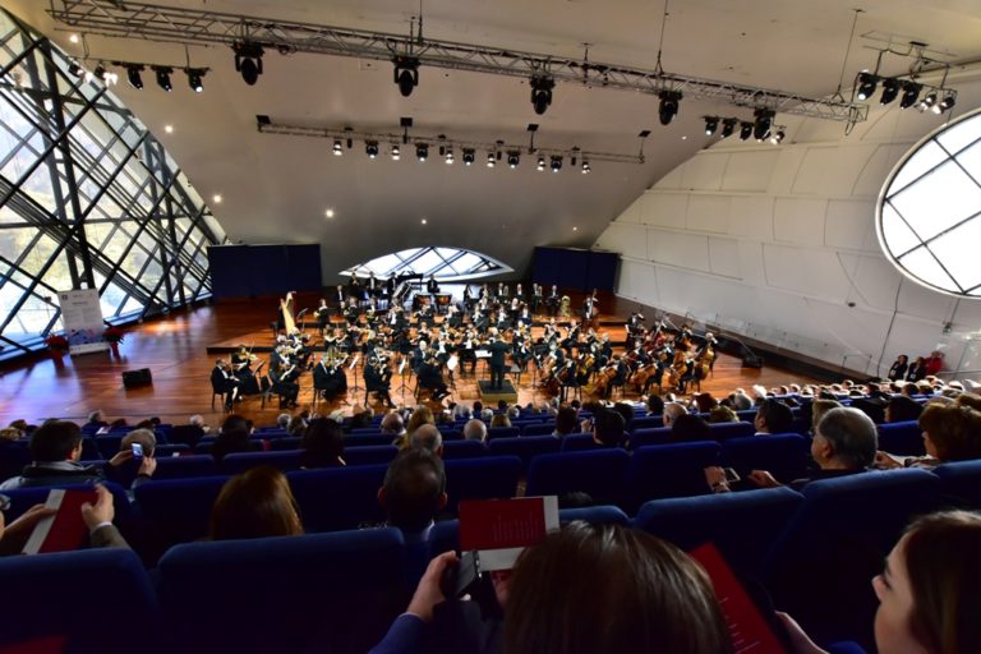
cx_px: 490
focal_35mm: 15
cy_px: 327
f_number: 5.6
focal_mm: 10
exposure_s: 1/40
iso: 1250
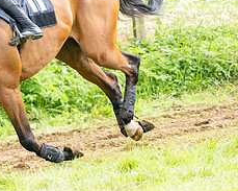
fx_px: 2436
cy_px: 19
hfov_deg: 5.6
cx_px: -19
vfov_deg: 4.5
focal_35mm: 346
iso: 400
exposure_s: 1/1000
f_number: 4
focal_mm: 125
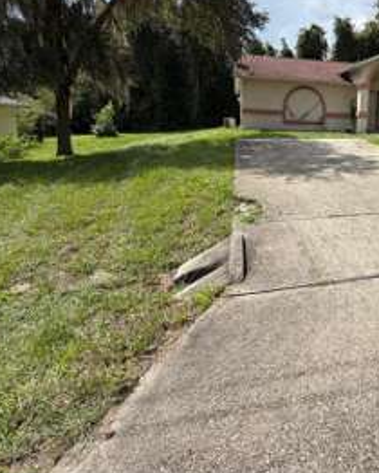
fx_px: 350
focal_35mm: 25
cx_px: 327
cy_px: 184
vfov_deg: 67.2
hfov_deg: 51.5
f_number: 2.2
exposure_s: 1/901
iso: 20
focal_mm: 2.22
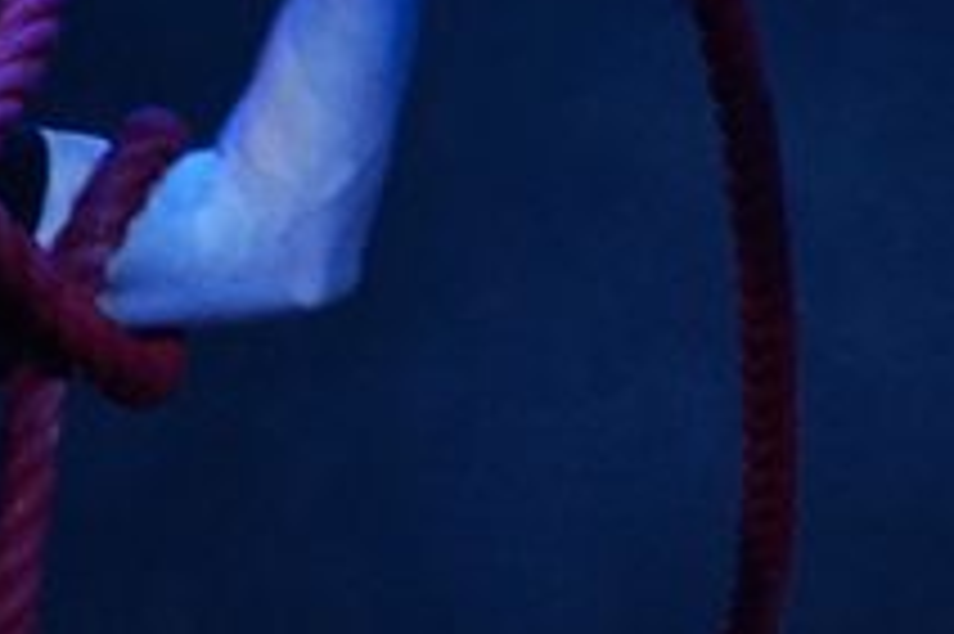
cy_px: 805
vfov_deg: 3.9
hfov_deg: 5.7
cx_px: -608
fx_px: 9373
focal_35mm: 354
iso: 800
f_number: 1.8
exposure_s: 1/160
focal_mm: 50
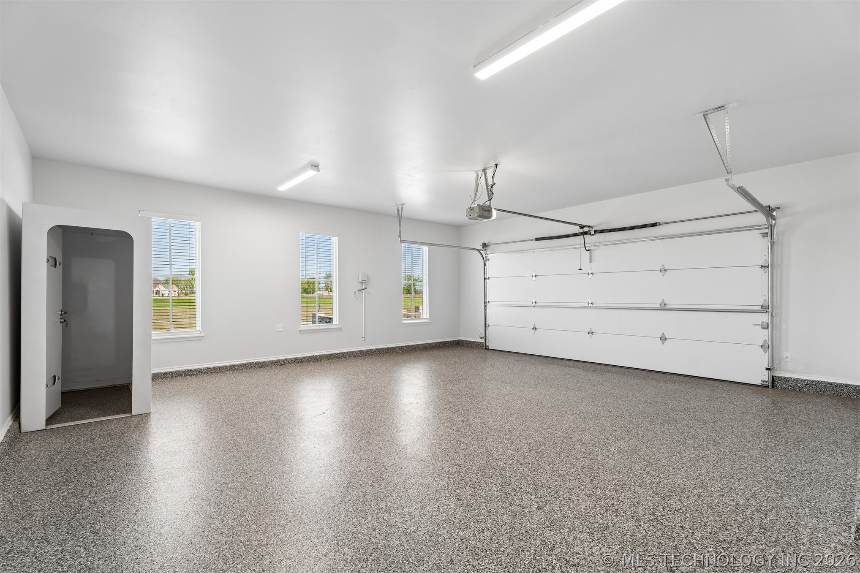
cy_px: 286
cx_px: 430
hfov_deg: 96.7
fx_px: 382
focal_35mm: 16
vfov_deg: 73.7
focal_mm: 16
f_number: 6.3
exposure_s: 1/25
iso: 200
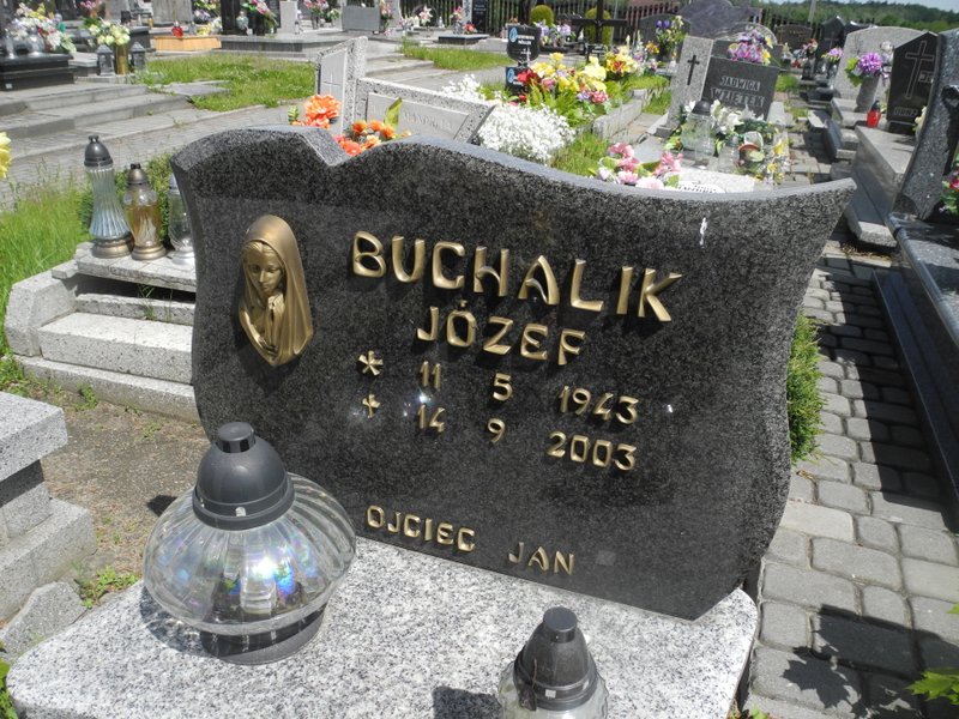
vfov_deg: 49.7
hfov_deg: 63.4
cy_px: 360
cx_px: 480
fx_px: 776
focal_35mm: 28
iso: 100
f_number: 4
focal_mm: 6
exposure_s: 1/800
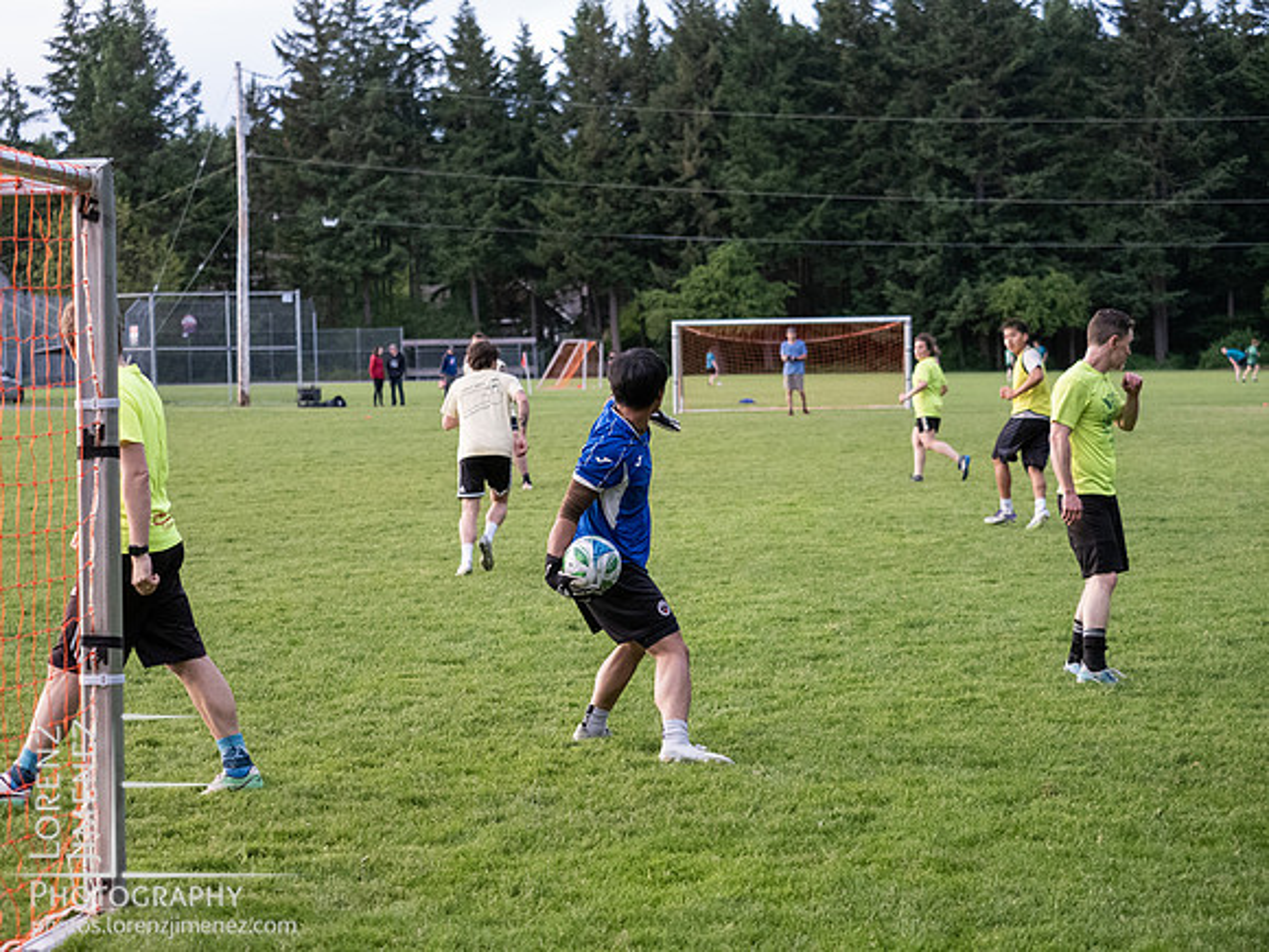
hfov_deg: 22.8
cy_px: 476
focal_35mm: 86
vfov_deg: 17.2
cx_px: 634
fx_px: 3153
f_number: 2.8
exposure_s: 1/1000
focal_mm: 43
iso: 2500
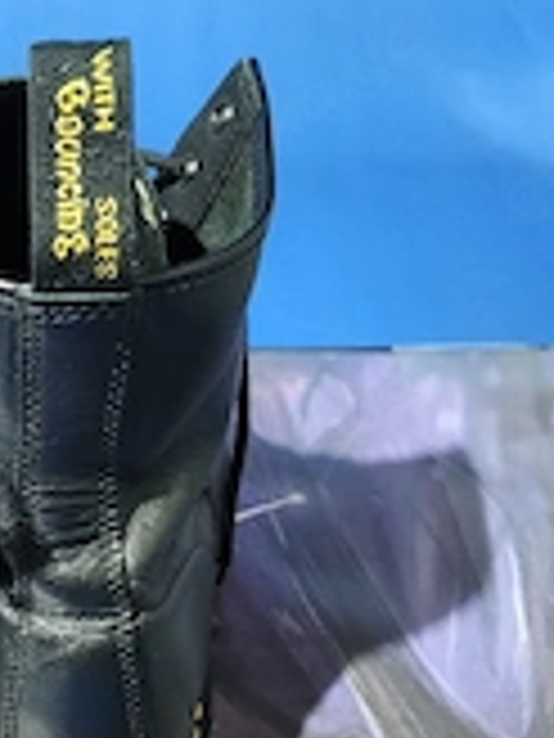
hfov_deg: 25.2
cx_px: 41
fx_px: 1195
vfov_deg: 33.9
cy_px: 518
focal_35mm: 56
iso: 800
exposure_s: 1/25
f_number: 1.8
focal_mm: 5.4
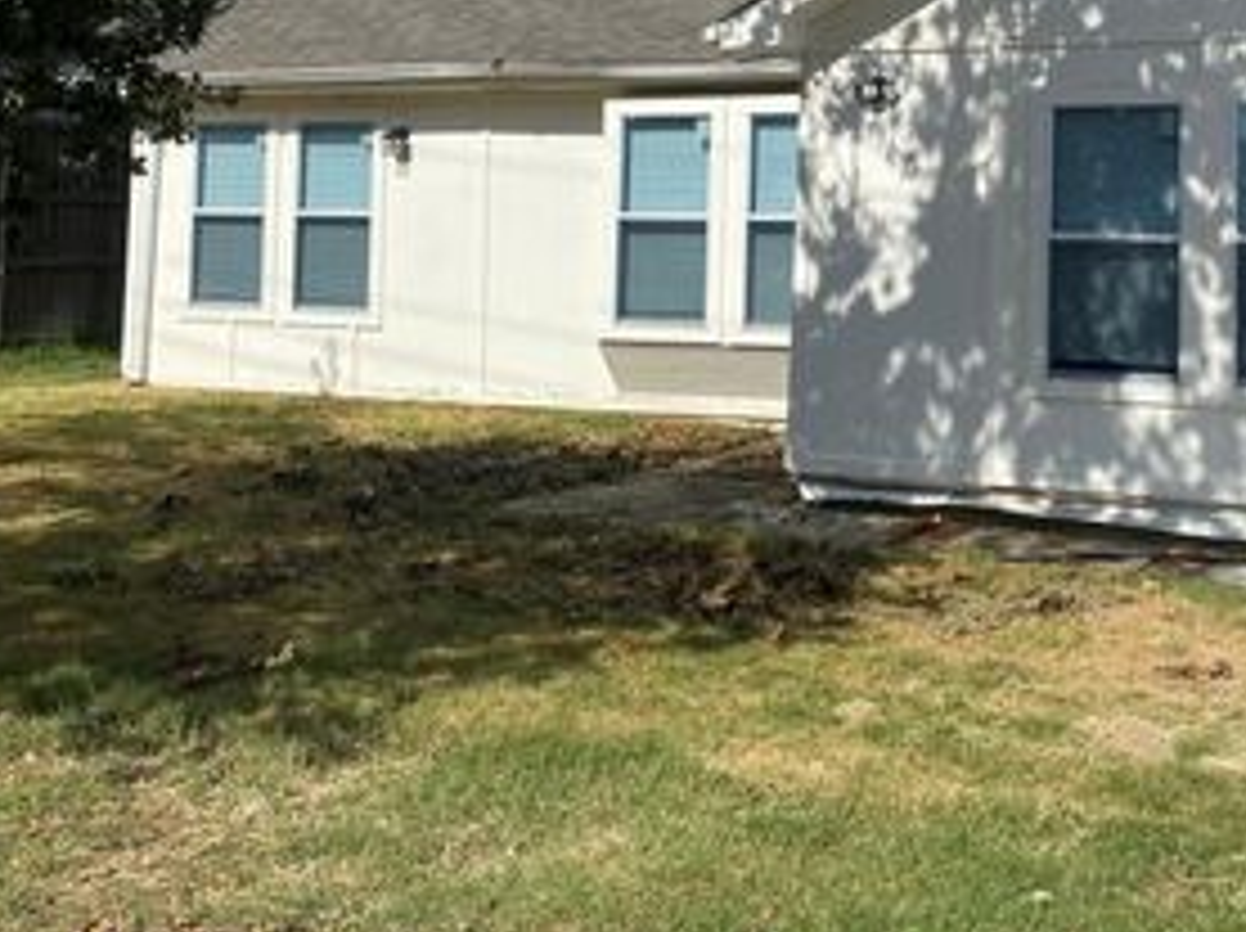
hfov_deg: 38.6
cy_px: 110
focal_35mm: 47
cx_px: 1039
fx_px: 1690
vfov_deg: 29.6
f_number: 1.8
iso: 32
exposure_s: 1/5025
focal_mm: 4.25
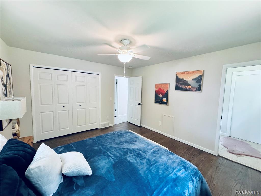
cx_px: 130
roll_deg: -1.2
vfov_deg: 85.7
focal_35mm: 14
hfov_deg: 102.1
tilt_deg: -5.3
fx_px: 106
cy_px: 98
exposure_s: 1/60
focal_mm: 2.22
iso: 320
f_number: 2.2
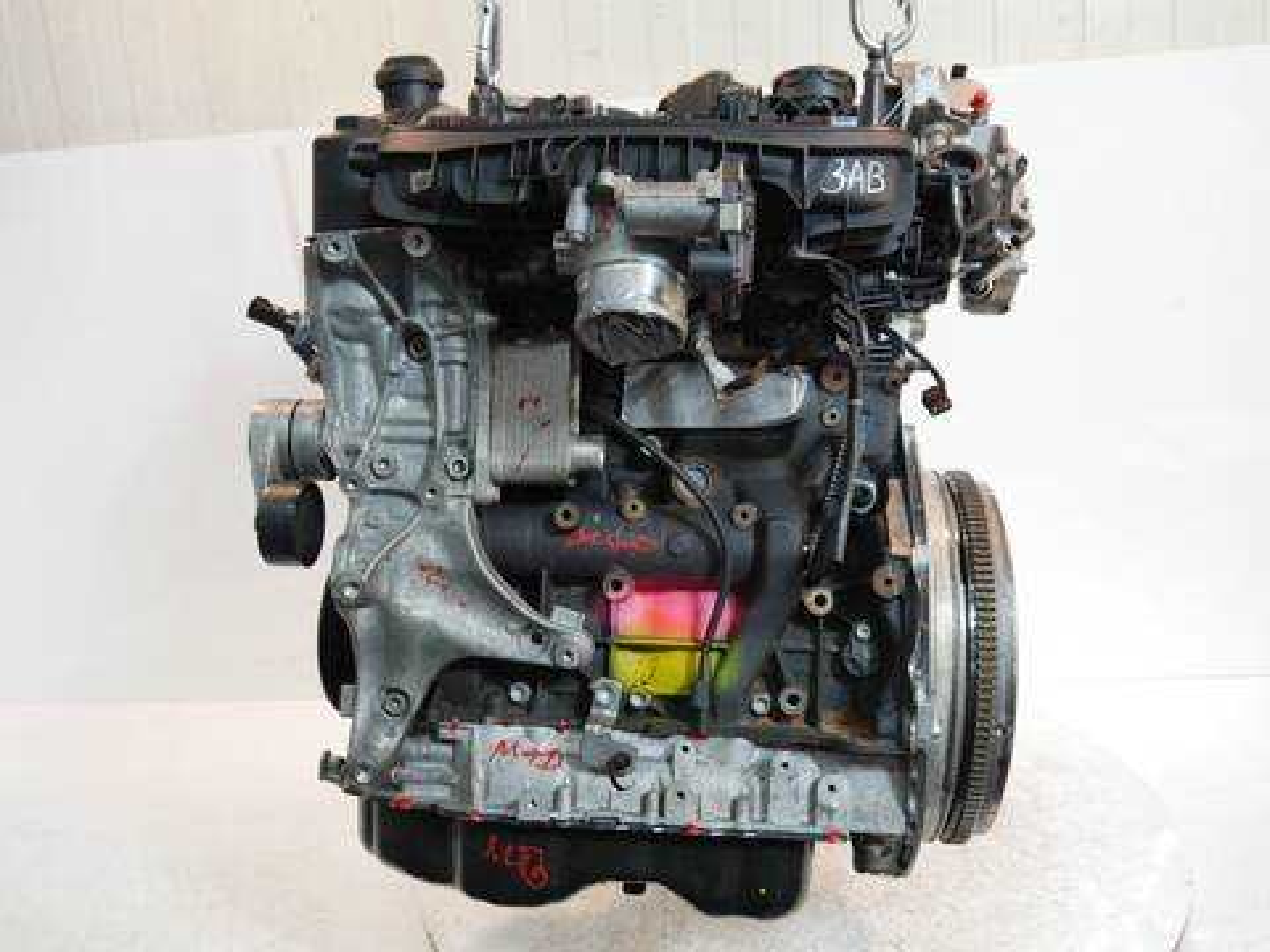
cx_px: 635
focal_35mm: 32
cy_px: 476
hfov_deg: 56.8
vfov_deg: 44.2
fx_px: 1174
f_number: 3.8
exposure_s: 1/60
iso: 500
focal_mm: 16
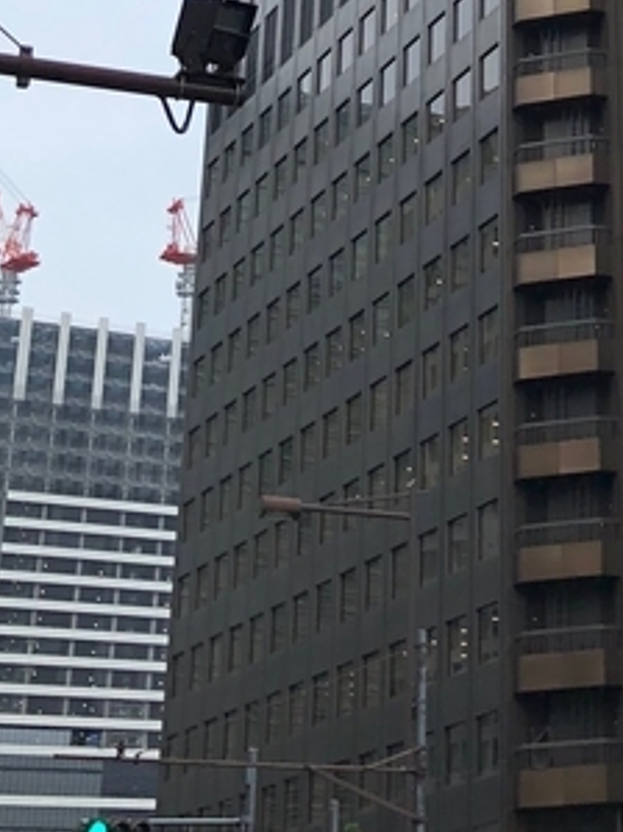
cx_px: 612
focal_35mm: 96
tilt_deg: +34.3
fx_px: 2305
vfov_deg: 17.9
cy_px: -473
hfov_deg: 15.1
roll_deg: +1.4
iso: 20
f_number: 1.8
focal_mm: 4
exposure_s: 1/490
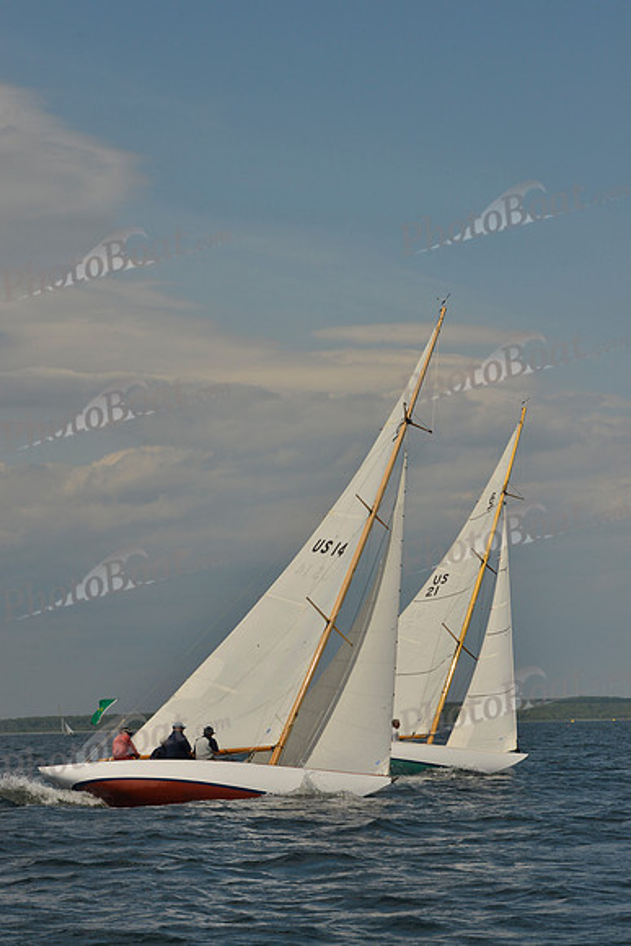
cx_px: 316
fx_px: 2496
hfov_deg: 14.4
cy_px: 473
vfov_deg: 21.5
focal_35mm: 95
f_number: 13
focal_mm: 95
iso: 280
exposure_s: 1/800
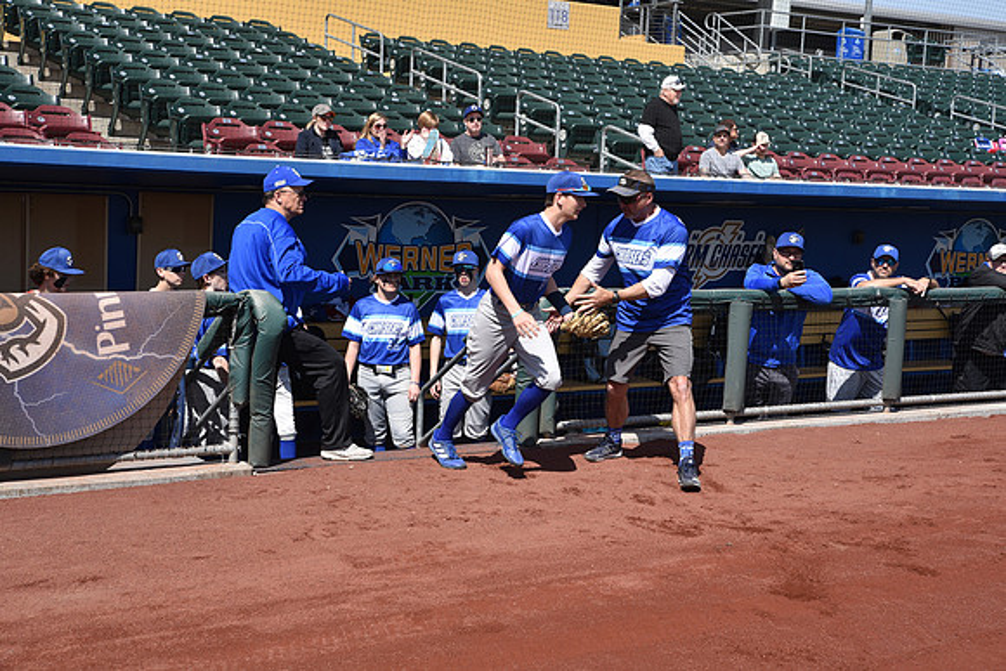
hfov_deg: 36.2
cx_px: 503
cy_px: 336
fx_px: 1537
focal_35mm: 55
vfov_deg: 24.6
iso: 200
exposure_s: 1/320
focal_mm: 55
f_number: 9
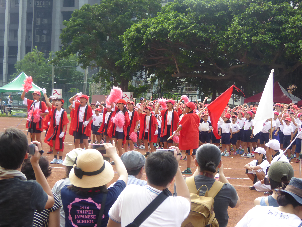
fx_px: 794
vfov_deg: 16.2
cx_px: 151
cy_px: 114
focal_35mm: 91
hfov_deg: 21.5
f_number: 4.8
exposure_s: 1/250
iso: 250
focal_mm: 15
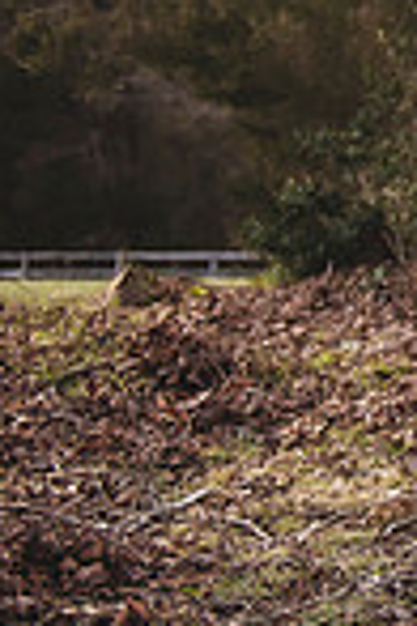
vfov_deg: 14.8
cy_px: 198
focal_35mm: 138
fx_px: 2398
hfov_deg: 8.5
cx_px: 1217
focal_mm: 35
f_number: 2.8
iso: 100
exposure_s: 1/320
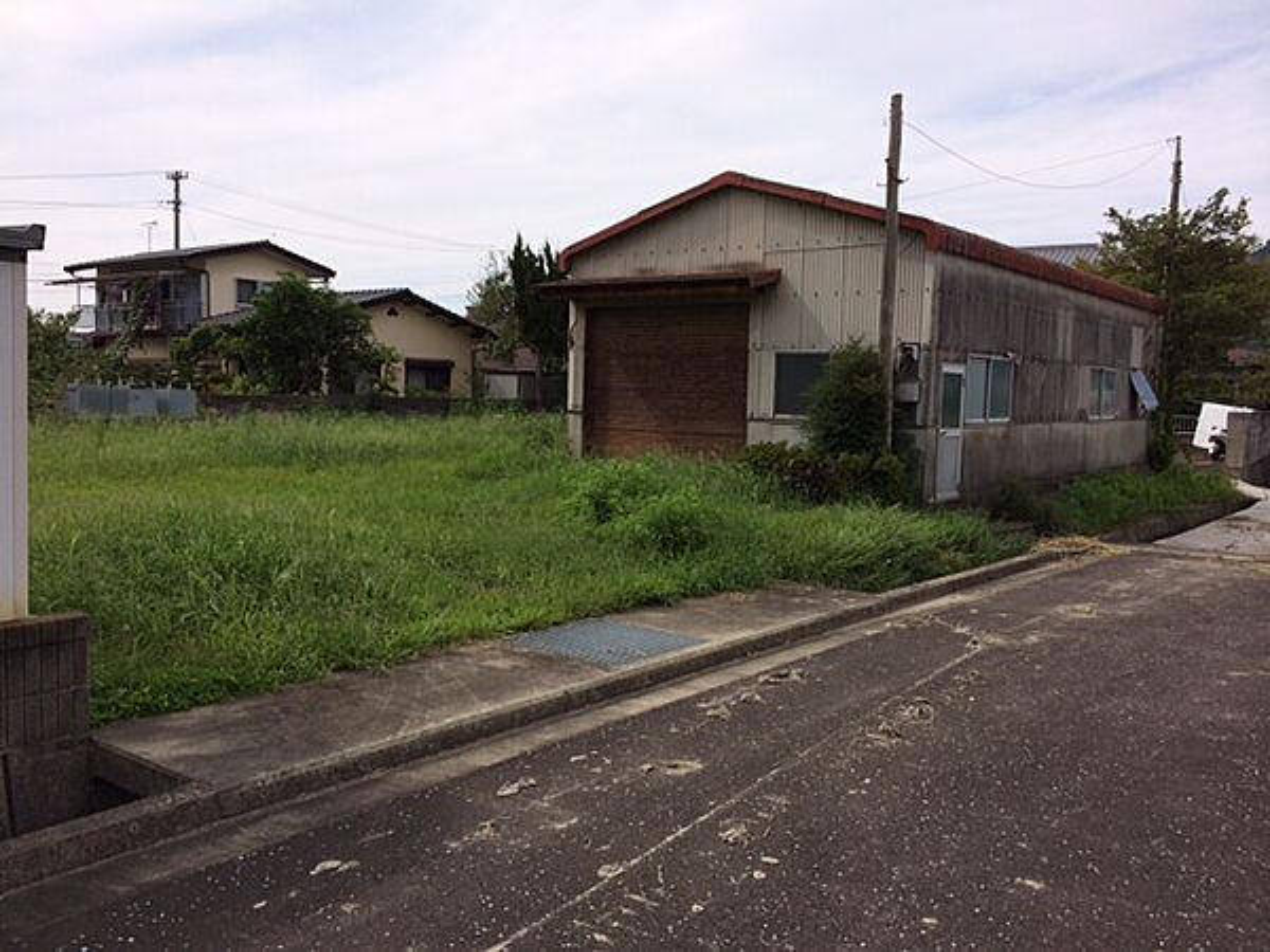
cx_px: 635
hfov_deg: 60.0
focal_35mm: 30
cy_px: 476
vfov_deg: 46.8
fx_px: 1101
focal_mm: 4.12
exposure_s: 1/2740
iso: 40
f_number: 2.2
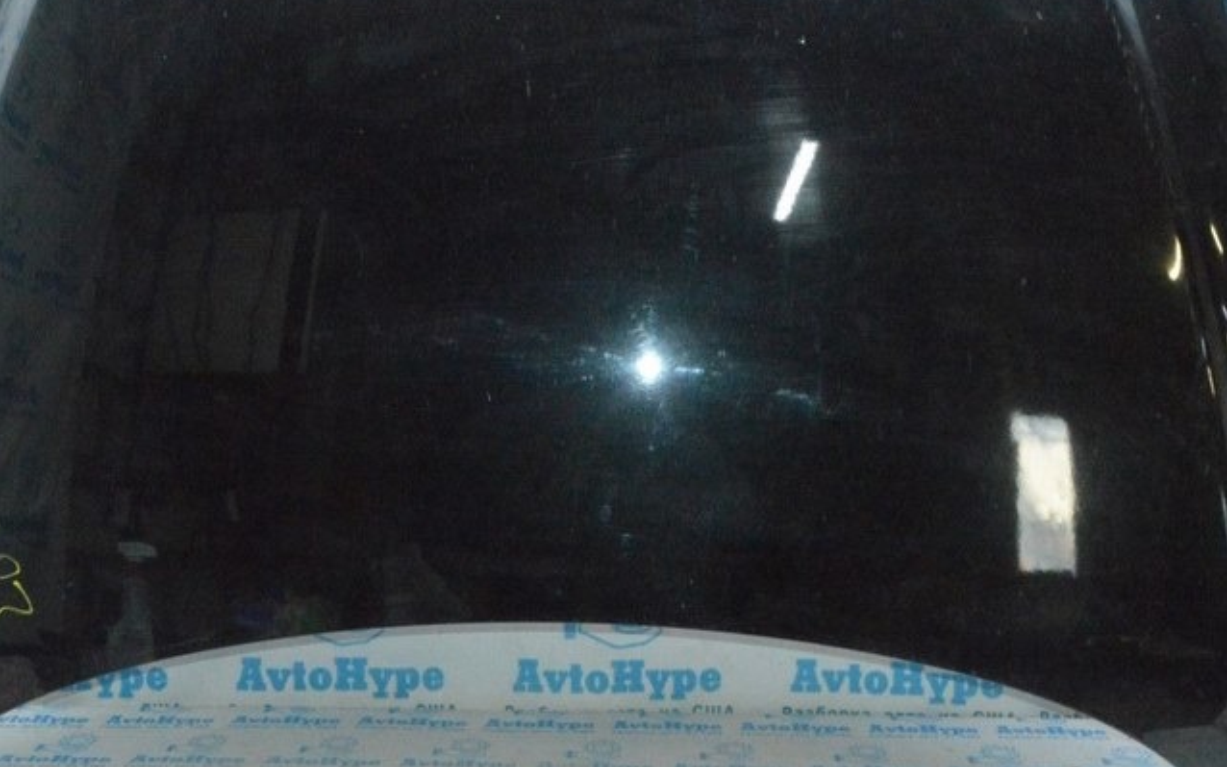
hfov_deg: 41.0
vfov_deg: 26.3
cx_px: 583
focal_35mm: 49
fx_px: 1639
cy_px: 289
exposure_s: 1/50
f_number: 16
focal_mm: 20
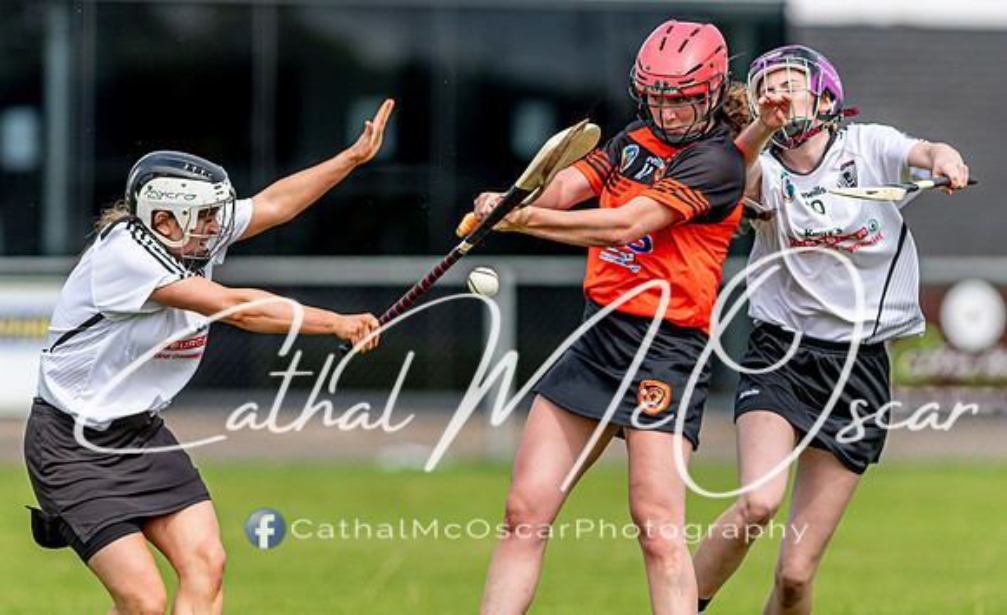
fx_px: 15245
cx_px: 543
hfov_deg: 3.8
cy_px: 306
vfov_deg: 2.3
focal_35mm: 559
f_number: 2.8
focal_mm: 300
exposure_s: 1/2000
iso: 110
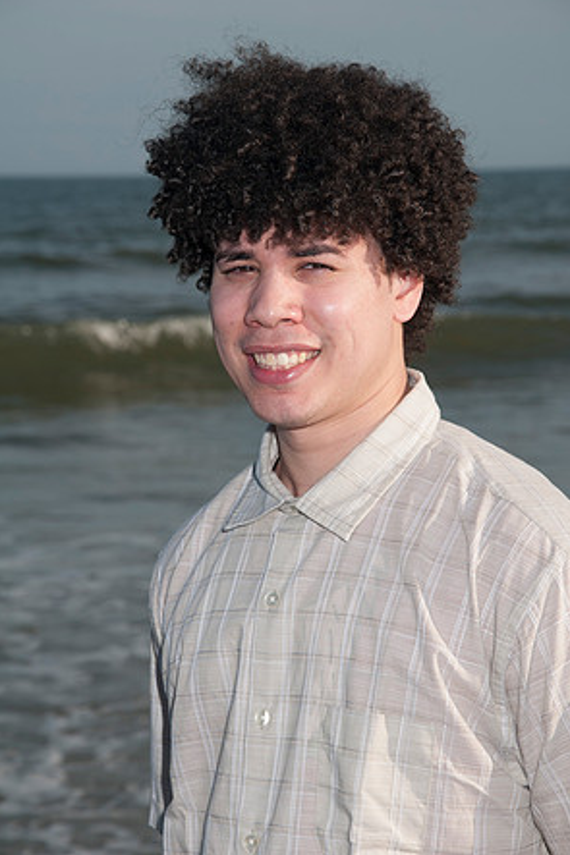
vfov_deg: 14.7
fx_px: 3327
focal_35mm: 140
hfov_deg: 9.8
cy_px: 425
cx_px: 287
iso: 100
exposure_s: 1/250
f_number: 11
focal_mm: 92
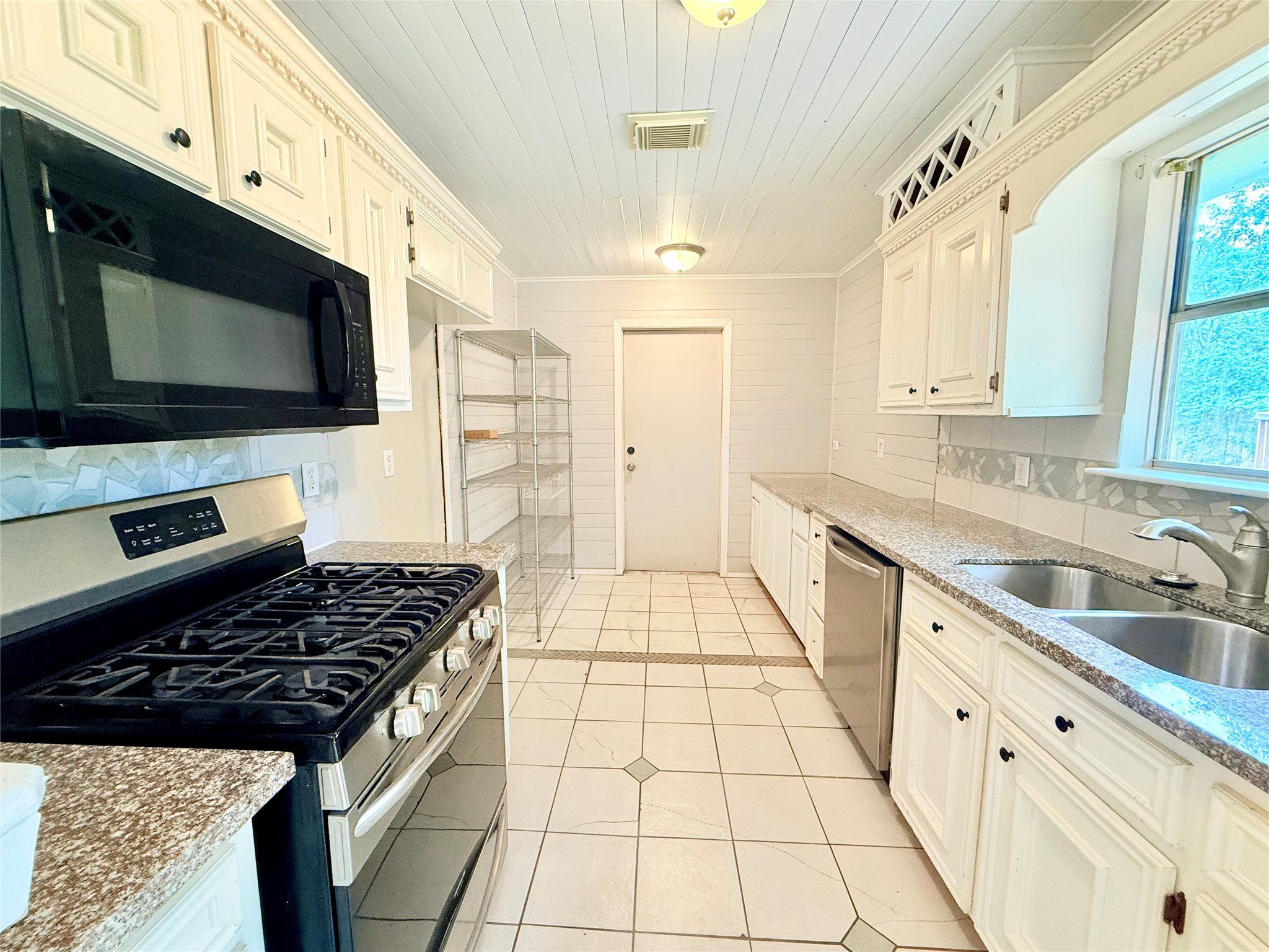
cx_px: 634
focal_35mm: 14
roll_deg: +0.4
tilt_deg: -5.9
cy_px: 476
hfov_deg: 102.1
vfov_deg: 85.7
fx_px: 513
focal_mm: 2.22
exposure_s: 1/60
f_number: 2.2
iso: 400
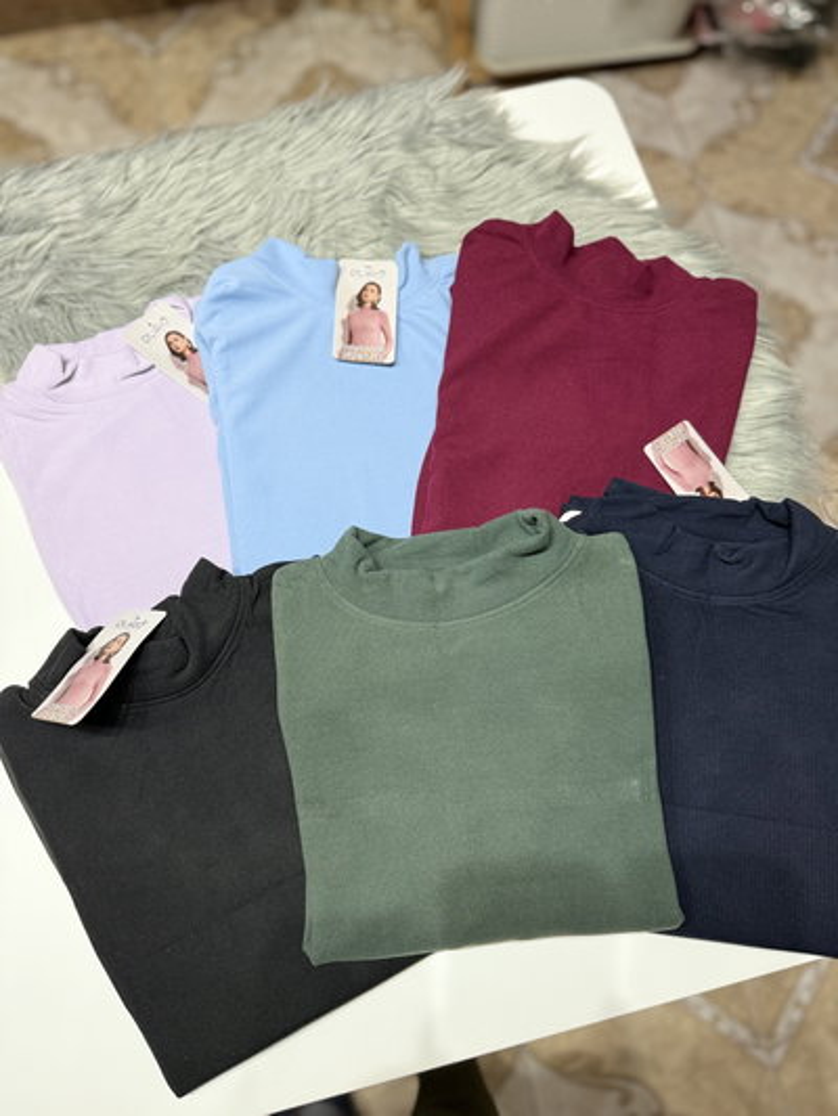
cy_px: 558
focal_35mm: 24
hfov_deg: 56.8
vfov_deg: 71.6
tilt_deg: -72.2
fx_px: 774
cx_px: 419
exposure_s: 1/50
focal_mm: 6.76
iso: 160
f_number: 1.78
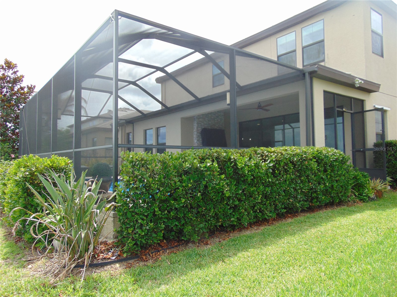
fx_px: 287
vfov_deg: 54.9
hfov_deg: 69.4
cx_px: 198
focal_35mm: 25
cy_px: 148
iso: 80
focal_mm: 4.5
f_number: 3
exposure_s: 1/500
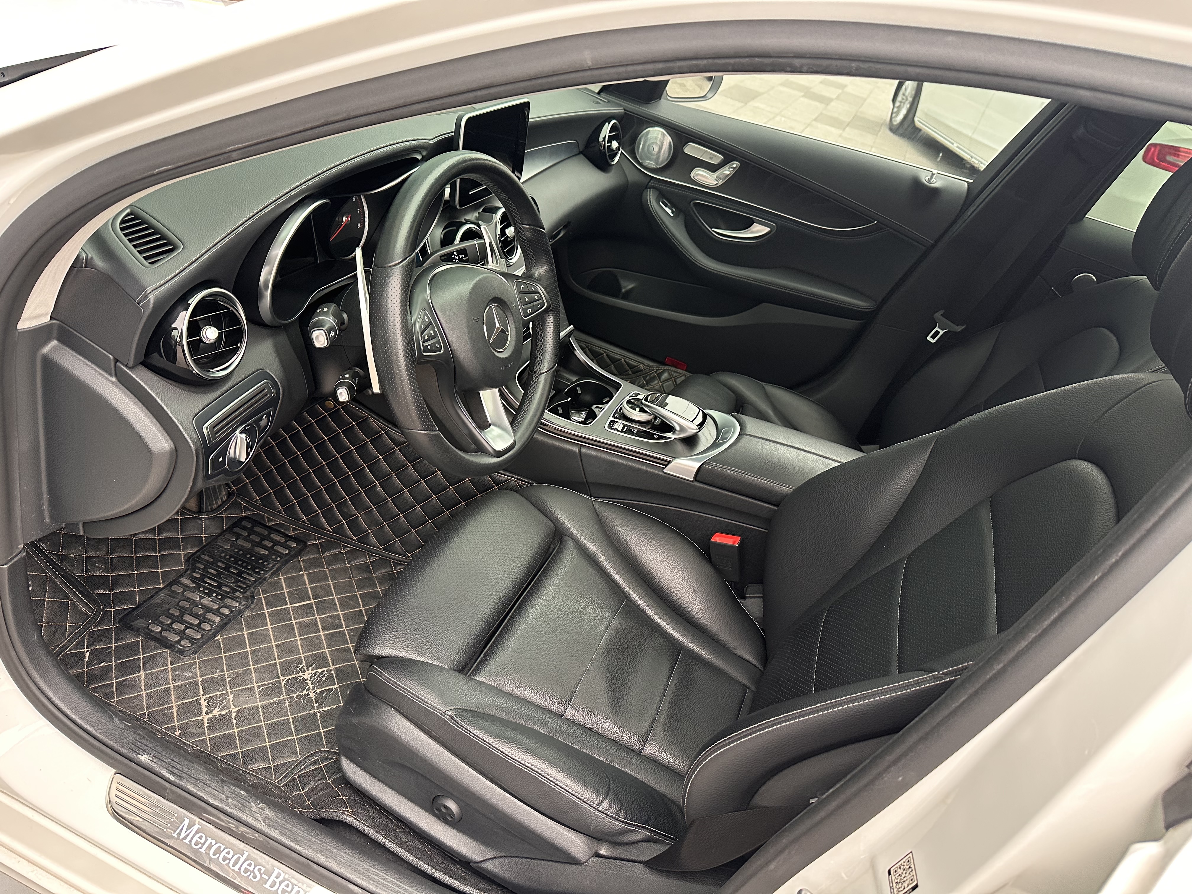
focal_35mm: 24
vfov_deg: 56.8
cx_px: 596
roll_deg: -15.0
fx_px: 826
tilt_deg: -32.7
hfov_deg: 71.6
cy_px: 447
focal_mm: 6.86
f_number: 1.78
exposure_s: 1/60
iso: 320
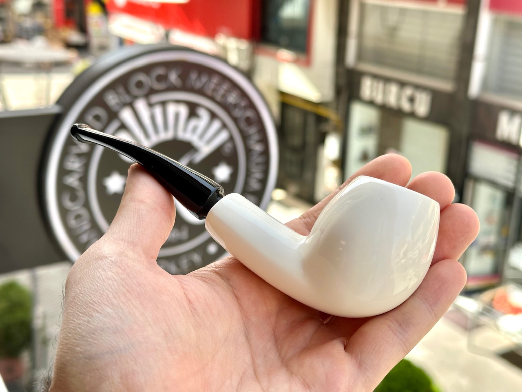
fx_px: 724
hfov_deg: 39.7
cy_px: 196
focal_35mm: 48
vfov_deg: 30.3
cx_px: 261
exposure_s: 1/785
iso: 64
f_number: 1.78
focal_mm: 6.86
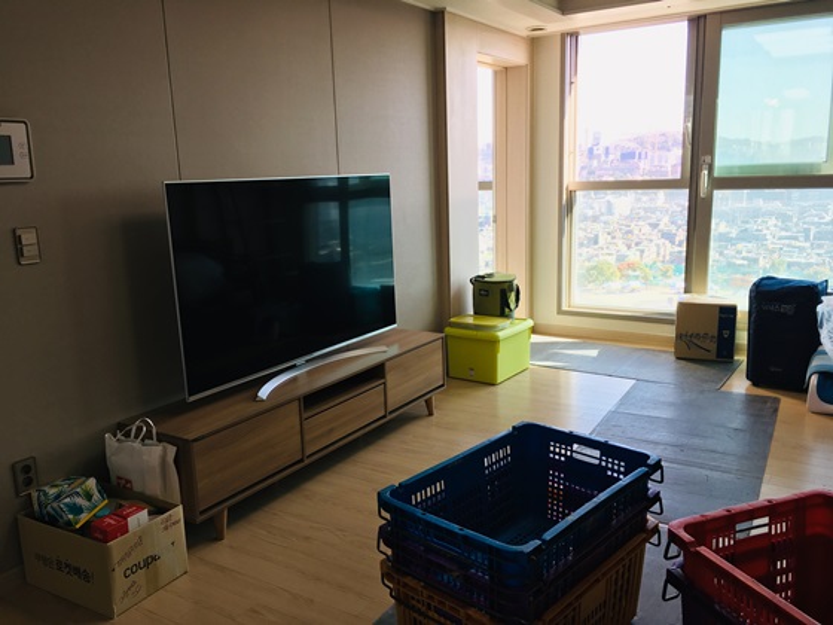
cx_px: 416
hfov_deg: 61.7
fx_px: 698
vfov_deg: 48.2
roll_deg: +1.7
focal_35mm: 29
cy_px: 312
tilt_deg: -11.5
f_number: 2.2
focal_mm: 4.15
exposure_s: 1/122
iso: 25
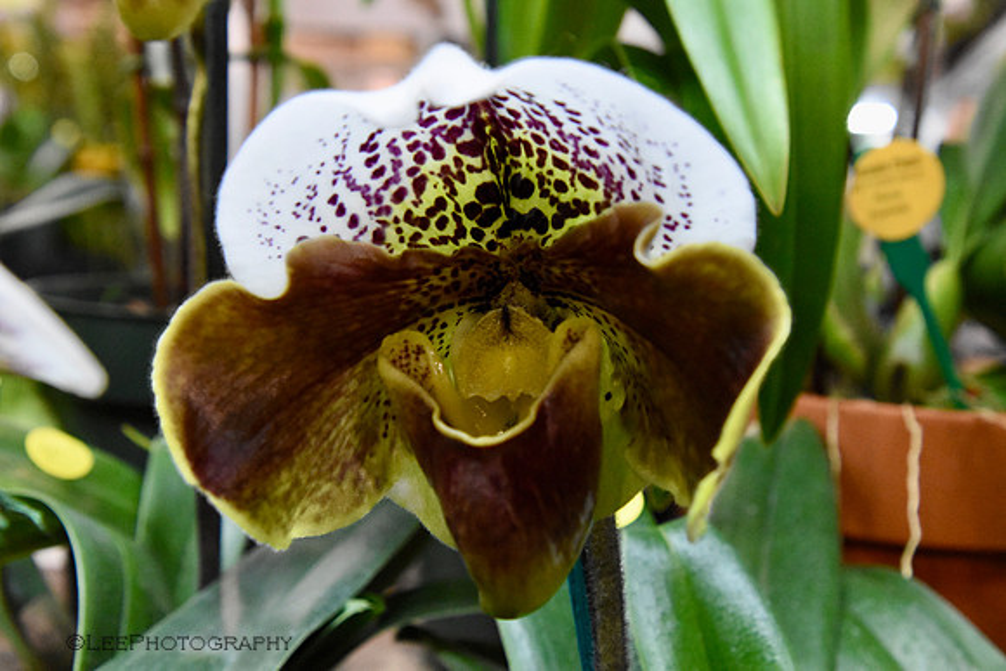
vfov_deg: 23.8
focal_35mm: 57
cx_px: 503
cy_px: 336
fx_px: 1593
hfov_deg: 35.0
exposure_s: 1/180
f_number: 6.7
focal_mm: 38
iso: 5000
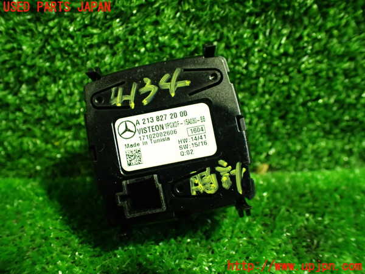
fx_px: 316
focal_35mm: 30
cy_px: 137
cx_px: 182
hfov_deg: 60.0
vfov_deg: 46.8
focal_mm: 5.4
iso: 800
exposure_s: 1/80
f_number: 2.3
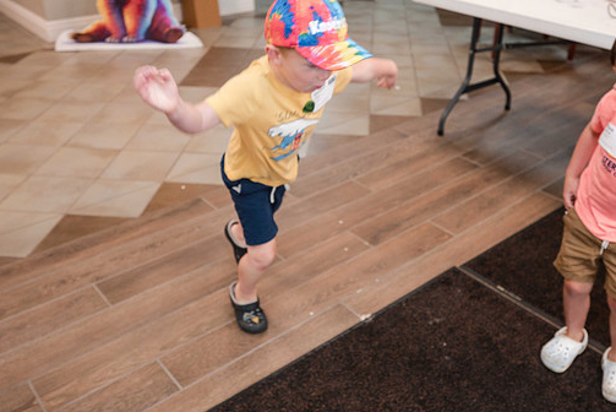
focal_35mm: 33
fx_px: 565
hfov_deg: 57.1
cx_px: 333
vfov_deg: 39.9
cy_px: 179
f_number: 4
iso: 1250
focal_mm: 26.5
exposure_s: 1/125
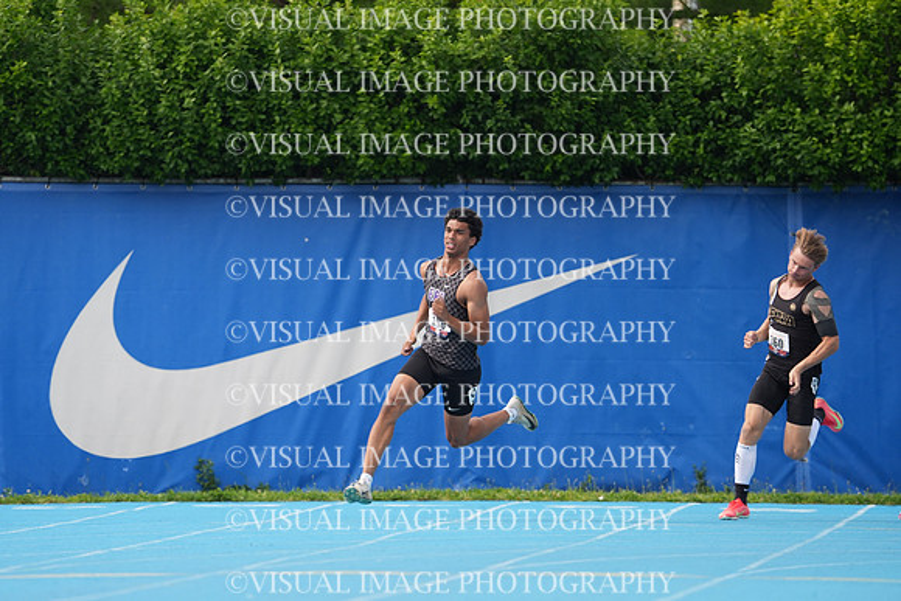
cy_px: 300
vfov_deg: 2.5
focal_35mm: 553
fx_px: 13843
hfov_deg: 3.7
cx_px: 450
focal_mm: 553
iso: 500
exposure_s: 1/800
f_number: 6.3
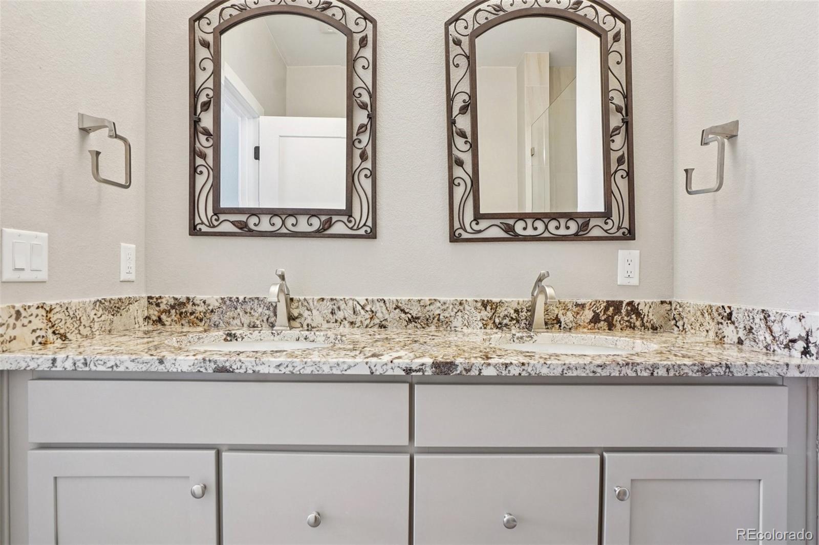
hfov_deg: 90.0
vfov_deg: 67.4
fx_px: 409
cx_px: 410
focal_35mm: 18
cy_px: 272
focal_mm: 12
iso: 400
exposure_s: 1/10
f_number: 8
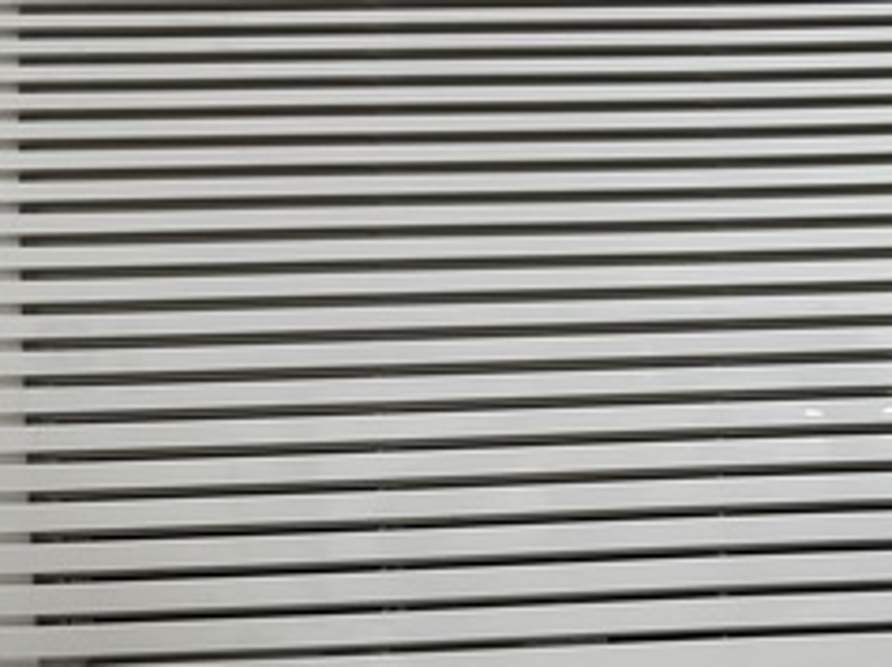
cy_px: 335
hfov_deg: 36.4
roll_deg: +1.8
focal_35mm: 50
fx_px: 1287
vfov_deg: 29.1
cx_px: 763
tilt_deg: -1.1
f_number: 1.5
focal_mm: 5.7
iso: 64
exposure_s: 1/120
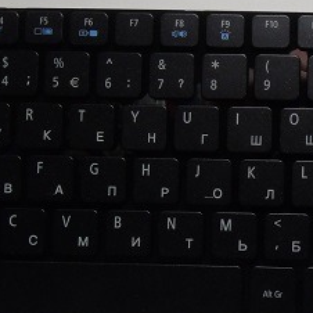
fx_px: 870
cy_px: 147
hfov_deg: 19.9
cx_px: 292
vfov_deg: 20.4
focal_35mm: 85
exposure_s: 1/13
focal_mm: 5.2
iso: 200
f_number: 6.4
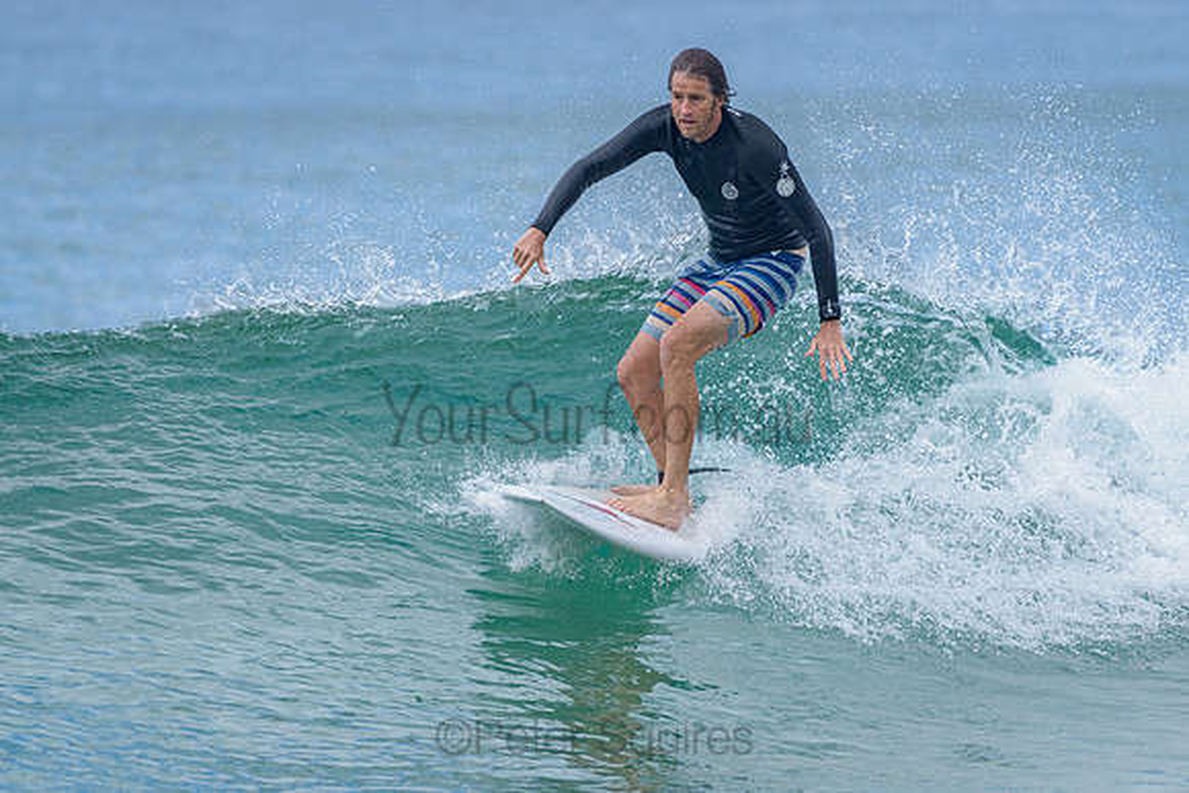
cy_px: 425
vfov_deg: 2.2
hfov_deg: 3.4
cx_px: 518
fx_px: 20261
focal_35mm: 613
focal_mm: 500
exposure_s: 1/2000
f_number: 5.6
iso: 640
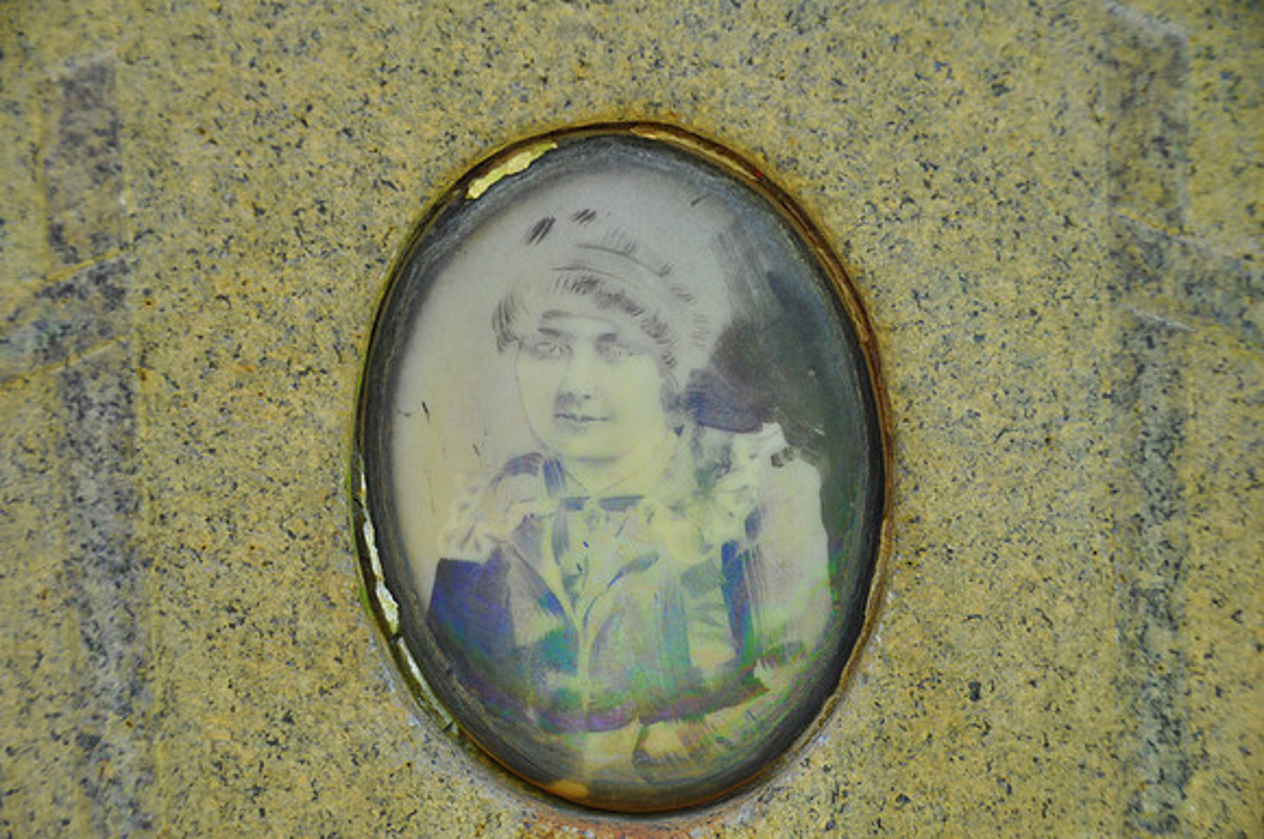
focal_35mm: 105
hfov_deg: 19.5
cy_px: 420
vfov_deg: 13.0
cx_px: 632
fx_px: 3681
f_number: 5.6
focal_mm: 70
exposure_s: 1/125
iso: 250
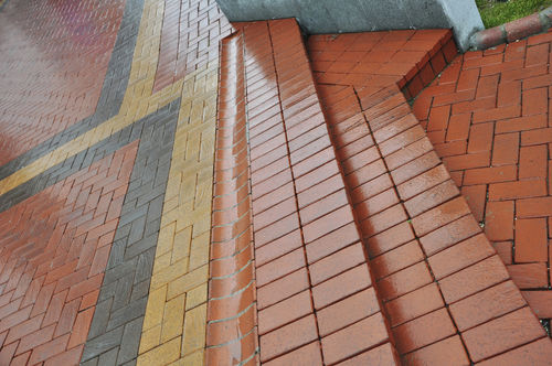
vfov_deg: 36.8
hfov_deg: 53.2
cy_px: 183
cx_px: 276
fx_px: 551
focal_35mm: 36
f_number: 5.6
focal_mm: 24
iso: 200
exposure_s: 1/125
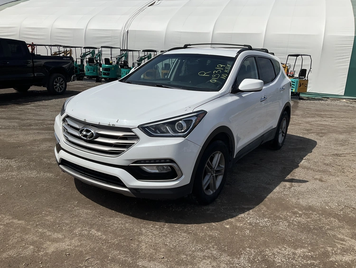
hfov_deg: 61.6
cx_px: 178
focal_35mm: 29
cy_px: 134
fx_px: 298
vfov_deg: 48.3
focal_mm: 3
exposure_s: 1/5263
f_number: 1.8
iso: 25
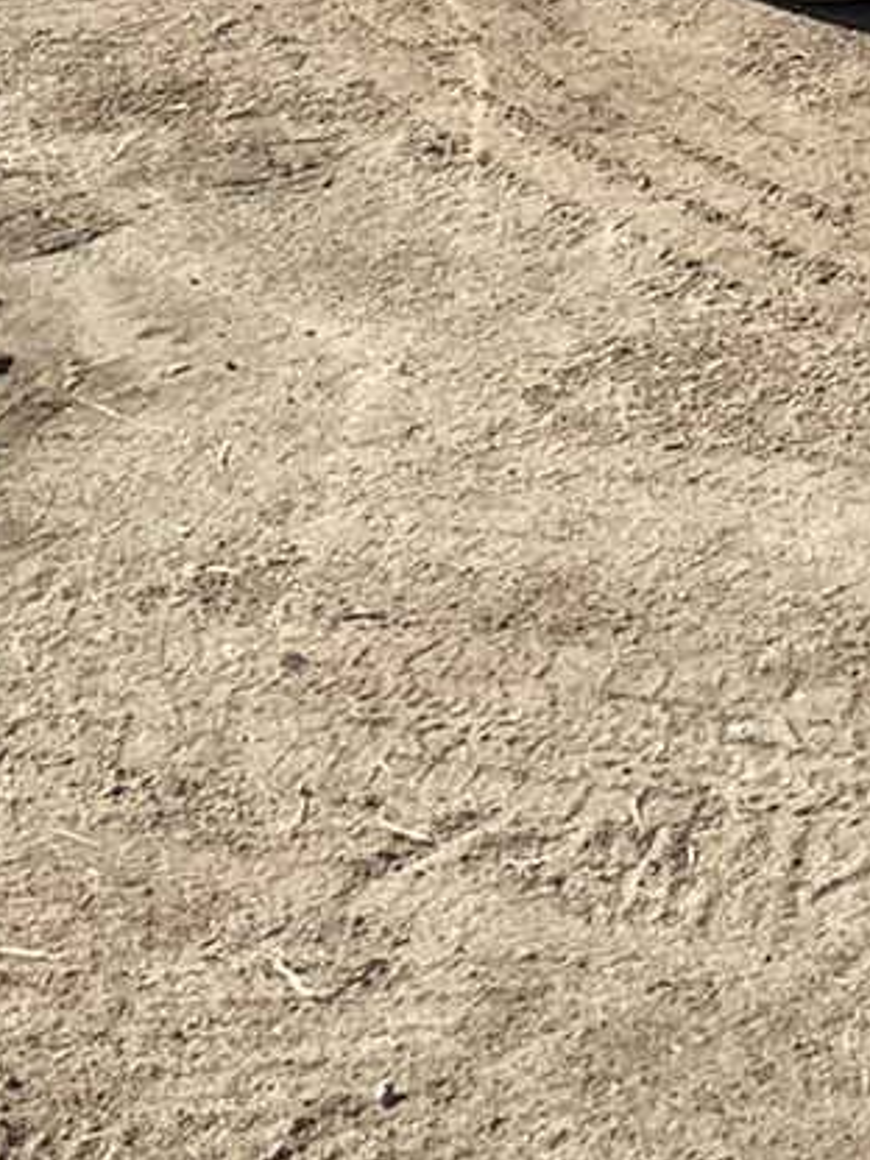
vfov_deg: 13.0
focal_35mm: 128
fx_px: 4289
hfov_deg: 11.4
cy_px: -1311
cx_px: 990
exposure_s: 1/5291
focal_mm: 4.2
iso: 32
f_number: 1.6
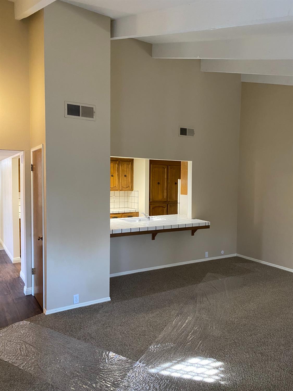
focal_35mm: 26
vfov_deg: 67.3
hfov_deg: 53.1
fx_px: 293
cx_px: 146
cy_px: 196
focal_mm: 4.25
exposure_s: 1/60
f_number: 1.8
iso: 250
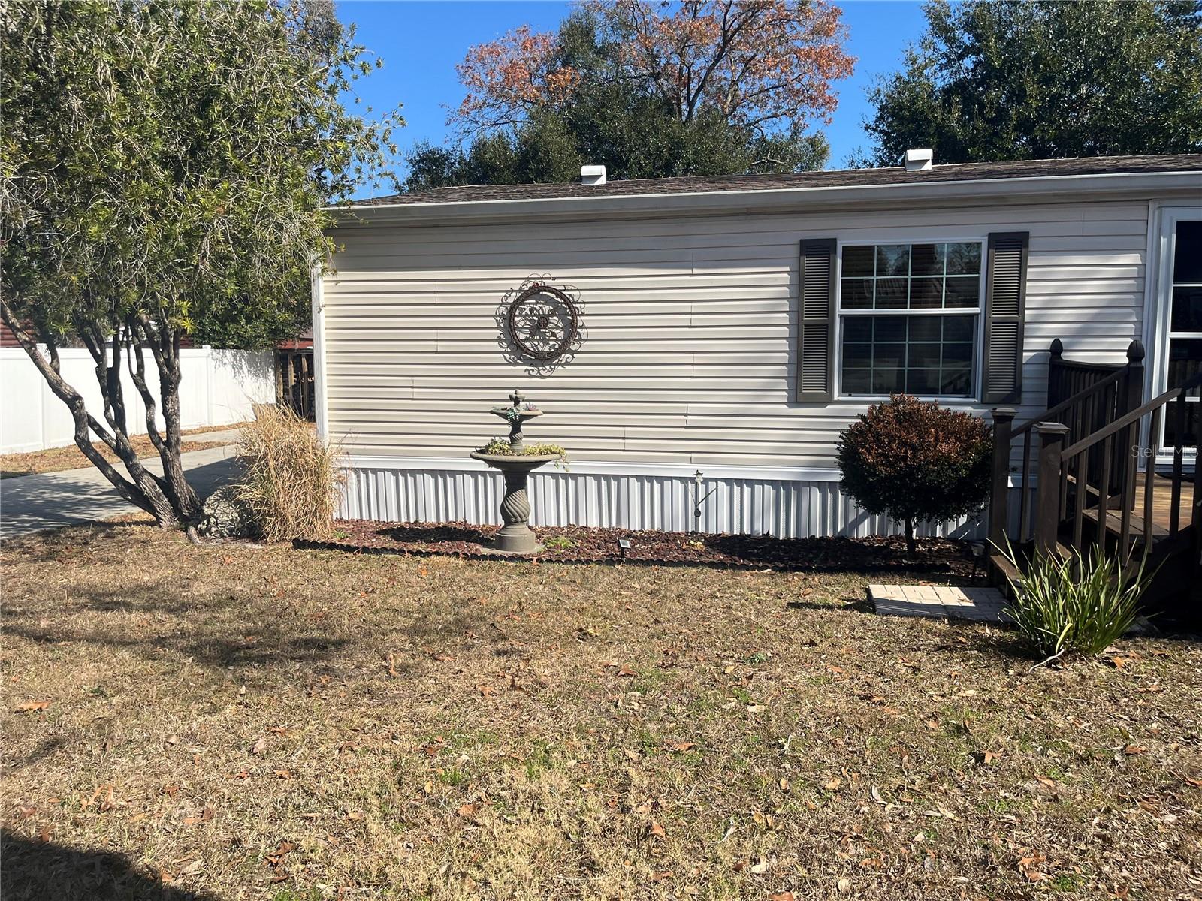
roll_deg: +0.1
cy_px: 450
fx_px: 903
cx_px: 601
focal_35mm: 26
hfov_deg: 67.3
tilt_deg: -2.0
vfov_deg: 53.1
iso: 50
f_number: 1.6
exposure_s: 1/2967
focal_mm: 5.1
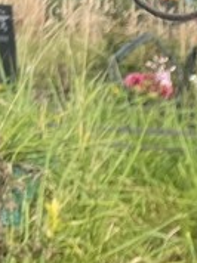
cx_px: 564
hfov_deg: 10.0
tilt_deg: -12.7
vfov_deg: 15.7
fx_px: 890
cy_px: 381
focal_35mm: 117
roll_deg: -3.5
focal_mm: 4.2
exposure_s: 1/3731
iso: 32
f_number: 1.6
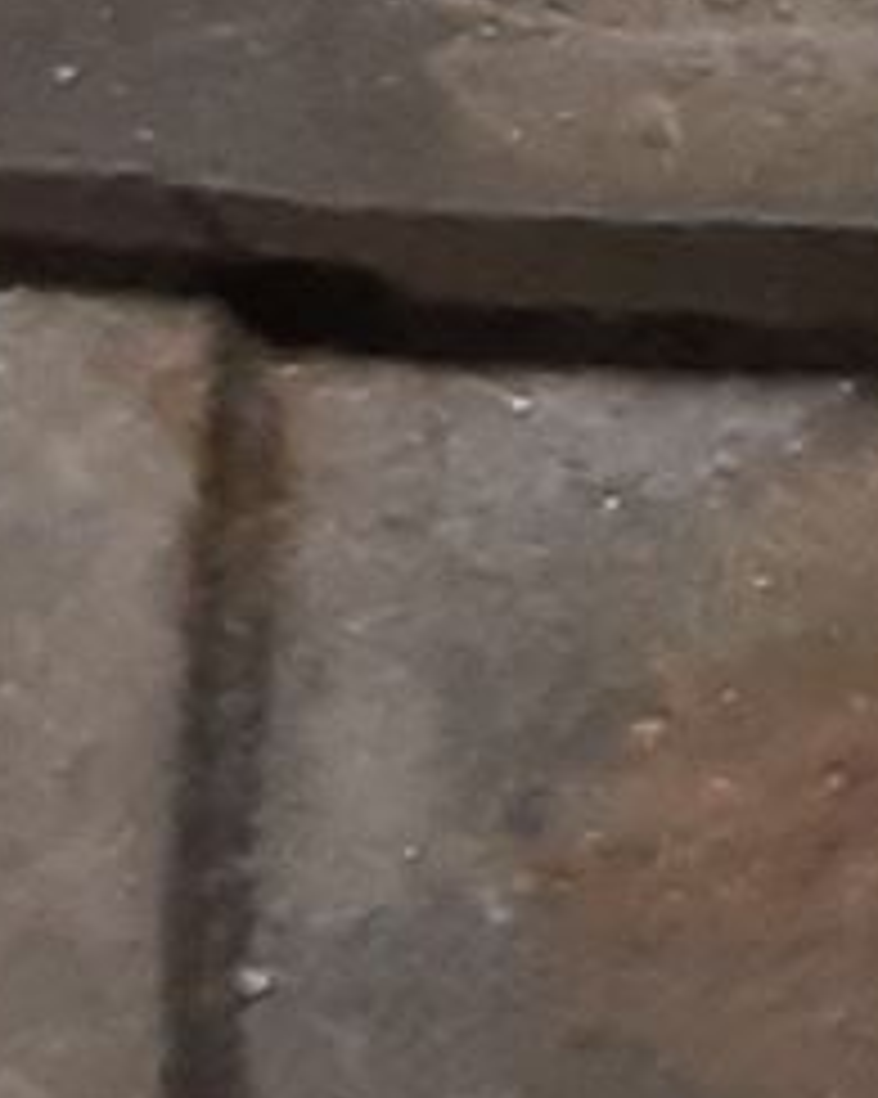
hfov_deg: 5.5
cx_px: 4331
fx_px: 6923
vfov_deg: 9.1
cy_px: 544
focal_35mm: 213
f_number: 1.7
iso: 160
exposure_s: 1/50
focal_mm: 3.93
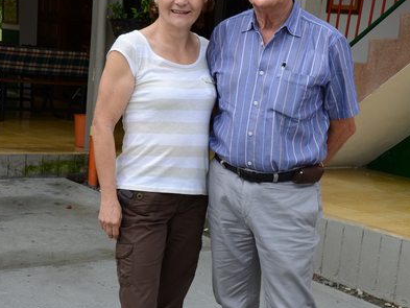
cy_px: 181
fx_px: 782
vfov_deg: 22.2
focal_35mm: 66
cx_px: 204
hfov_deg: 29.4
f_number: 7.1
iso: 200
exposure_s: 1/200
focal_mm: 30
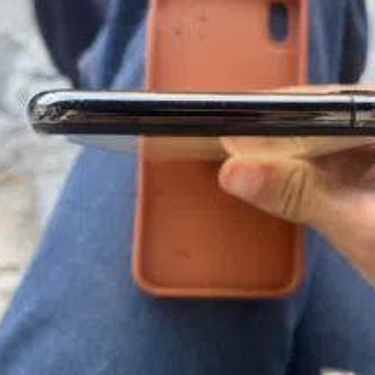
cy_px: 134
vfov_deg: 40.5
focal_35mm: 41
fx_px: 503
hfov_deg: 40.6
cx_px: 238
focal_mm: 4.25
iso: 250
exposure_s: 1/60
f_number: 1.8
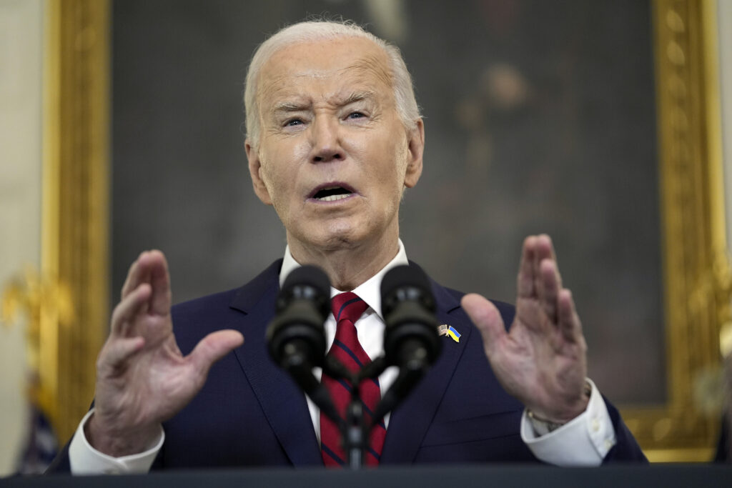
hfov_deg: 15.9
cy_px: 244
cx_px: 366
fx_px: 2623
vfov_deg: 10.6
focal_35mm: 129
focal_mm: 129
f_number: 2.8
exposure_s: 1/250
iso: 2000
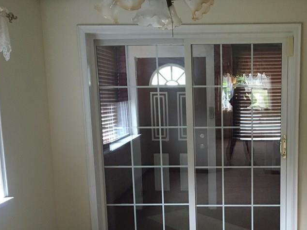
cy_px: 162
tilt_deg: -9.0
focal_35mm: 47
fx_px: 417
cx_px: 229
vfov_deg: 30.5
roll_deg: -0.2
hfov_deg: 39.4
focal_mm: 4.15
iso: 200
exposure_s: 1/24
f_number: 2.2
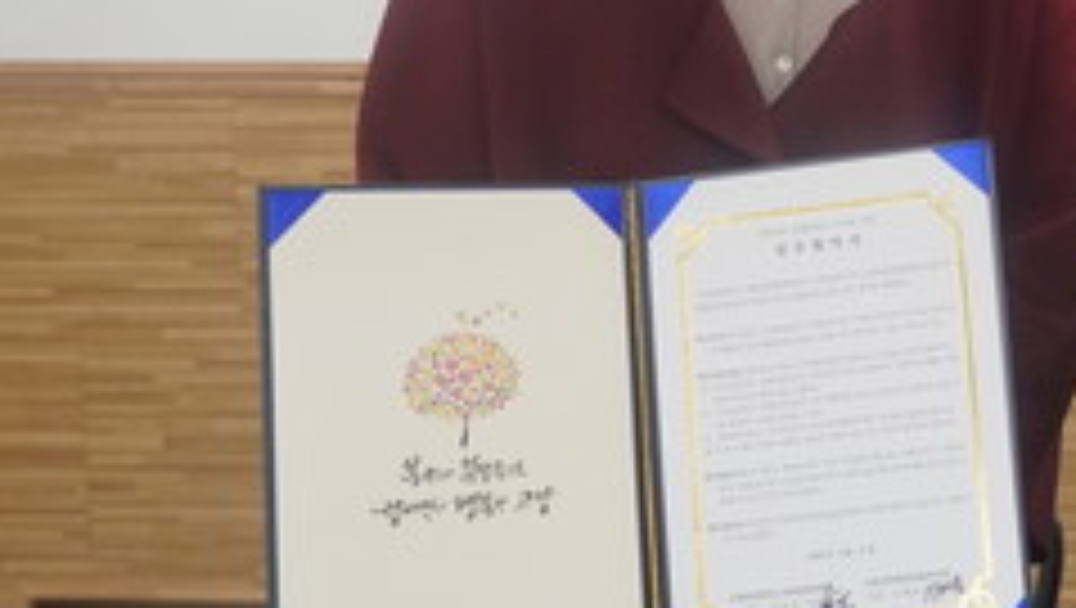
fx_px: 3036
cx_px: 1198
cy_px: -90
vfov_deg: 11.2
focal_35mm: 106
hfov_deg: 19.2
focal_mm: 27
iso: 1600
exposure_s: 1/160
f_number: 4.5
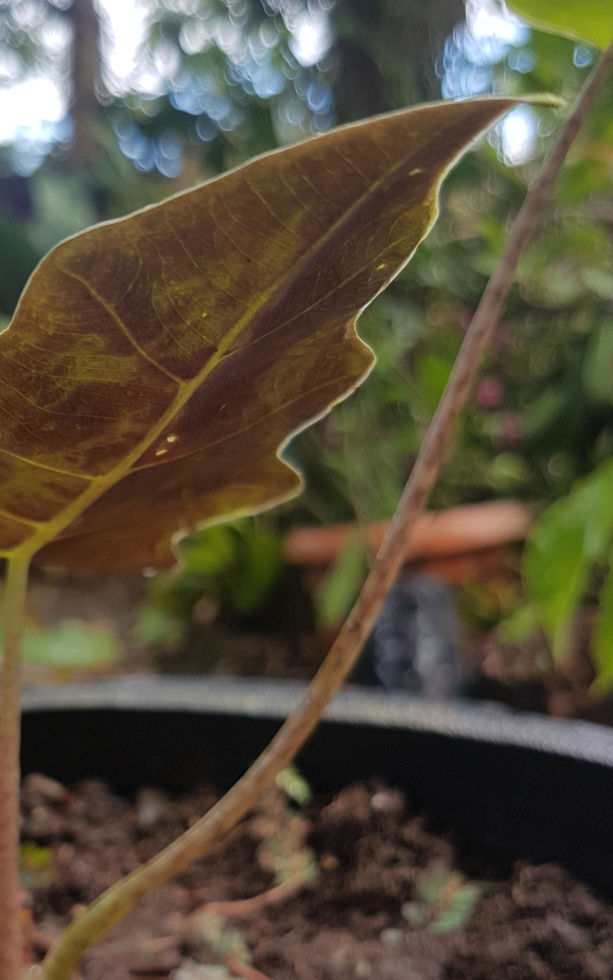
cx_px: 173
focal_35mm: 39
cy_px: 638
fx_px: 1042
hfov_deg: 32.3
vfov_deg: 49.7
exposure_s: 1/293
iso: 40
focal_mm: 4.2
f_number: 1.7
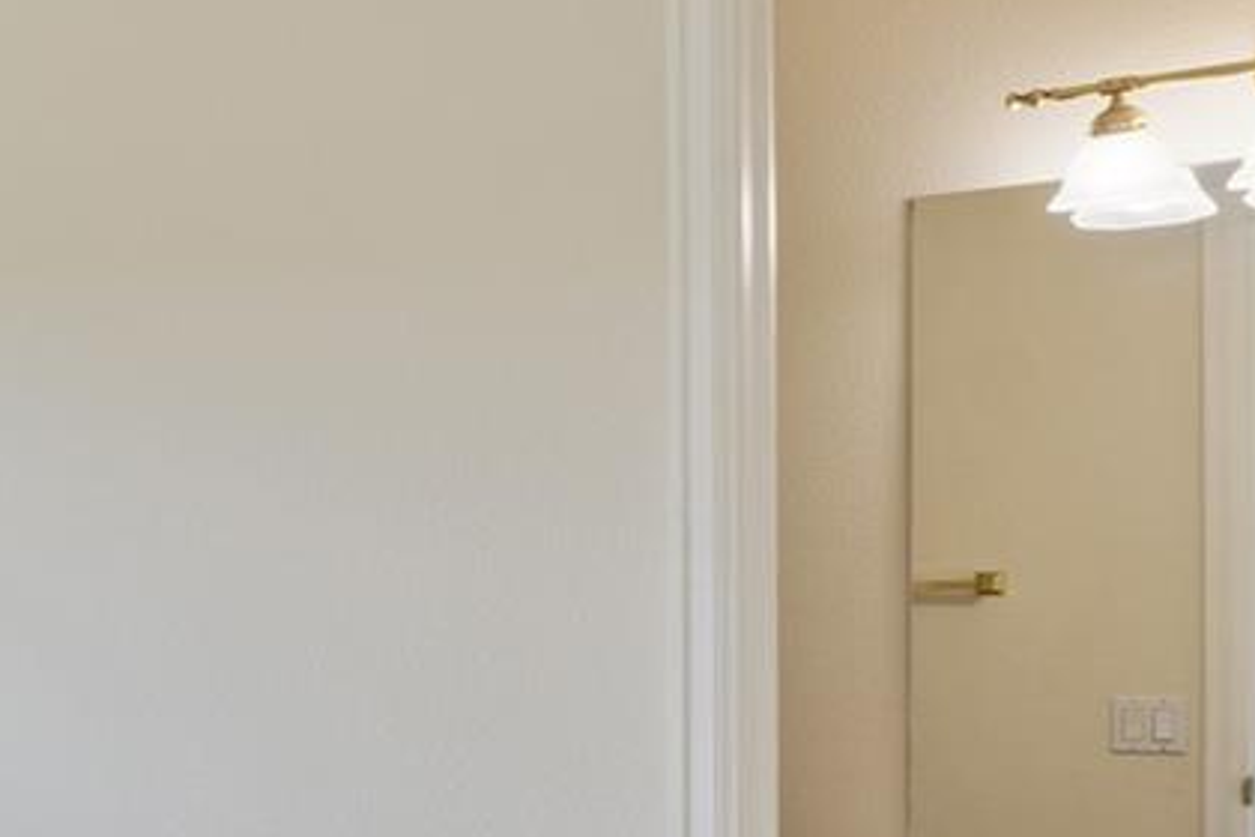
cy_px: 565
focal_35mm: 62
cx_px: -914
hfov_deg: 22.1
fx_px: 2173
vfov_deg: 21.7
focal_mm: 10.9
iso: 125
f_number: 9
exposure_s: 1/3
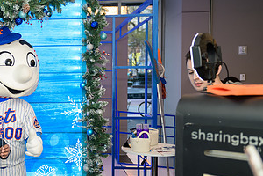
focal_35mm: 56
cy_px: 103
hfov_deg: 33.4
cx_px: 17
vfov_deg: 24.2
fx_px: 409
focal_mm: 29
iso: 400
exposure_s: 1/125
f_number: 3.2
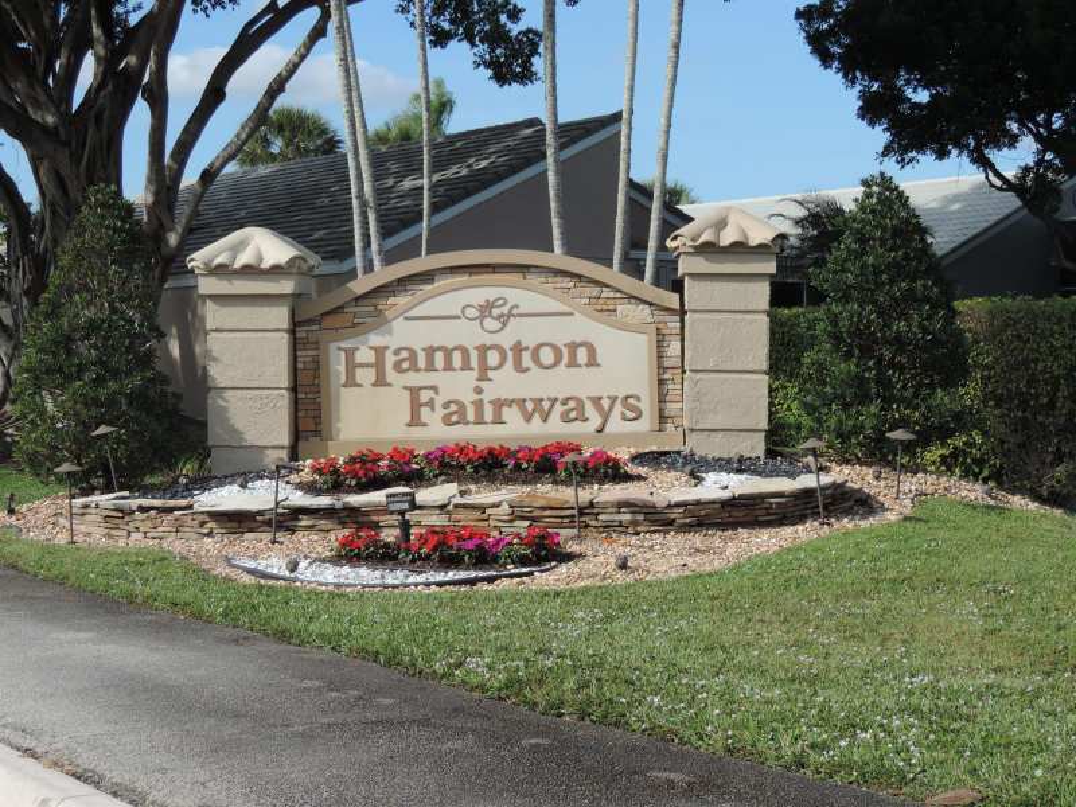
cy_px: 404
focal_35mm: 70
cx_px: 538
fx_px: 2176
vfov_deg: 21.0
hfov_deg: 27.8
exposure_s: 1/640
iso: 80
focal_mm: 12.4
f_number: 3.9
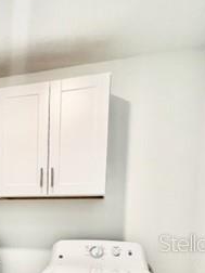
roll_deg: -0.8
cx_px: 1
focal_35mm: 33
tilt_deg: -6.0
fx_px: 261
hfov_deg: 38.3
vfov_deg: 49.6
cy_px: 243
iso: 200
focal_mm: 1.57
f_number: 1.8
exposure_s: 1/120
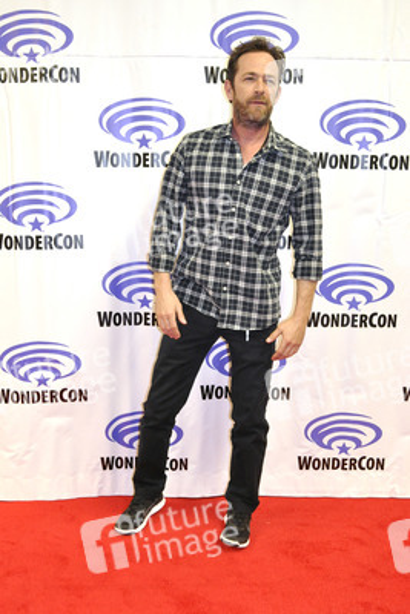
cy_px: 307
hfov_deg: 36.9
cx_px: 205
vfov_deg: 53.1
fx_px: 614
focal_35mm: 36
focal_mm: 24
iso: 1000
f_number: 4.5
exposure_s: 1/60
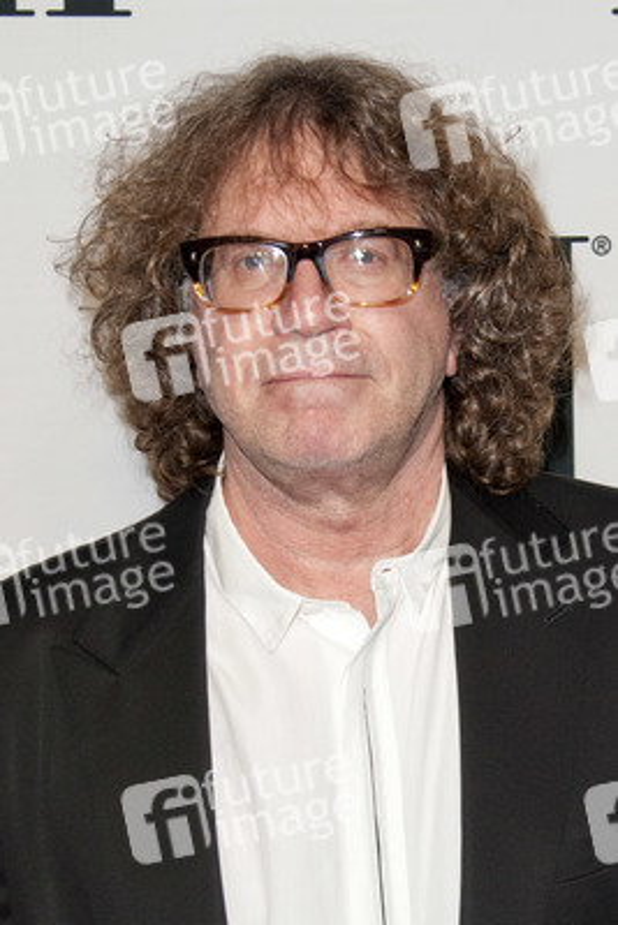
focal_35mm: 38
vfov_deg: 50.7
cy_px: 462
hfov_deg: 35.1
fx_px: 978
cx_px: 309
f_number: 4
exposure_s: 1/400
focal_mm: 38
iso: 500
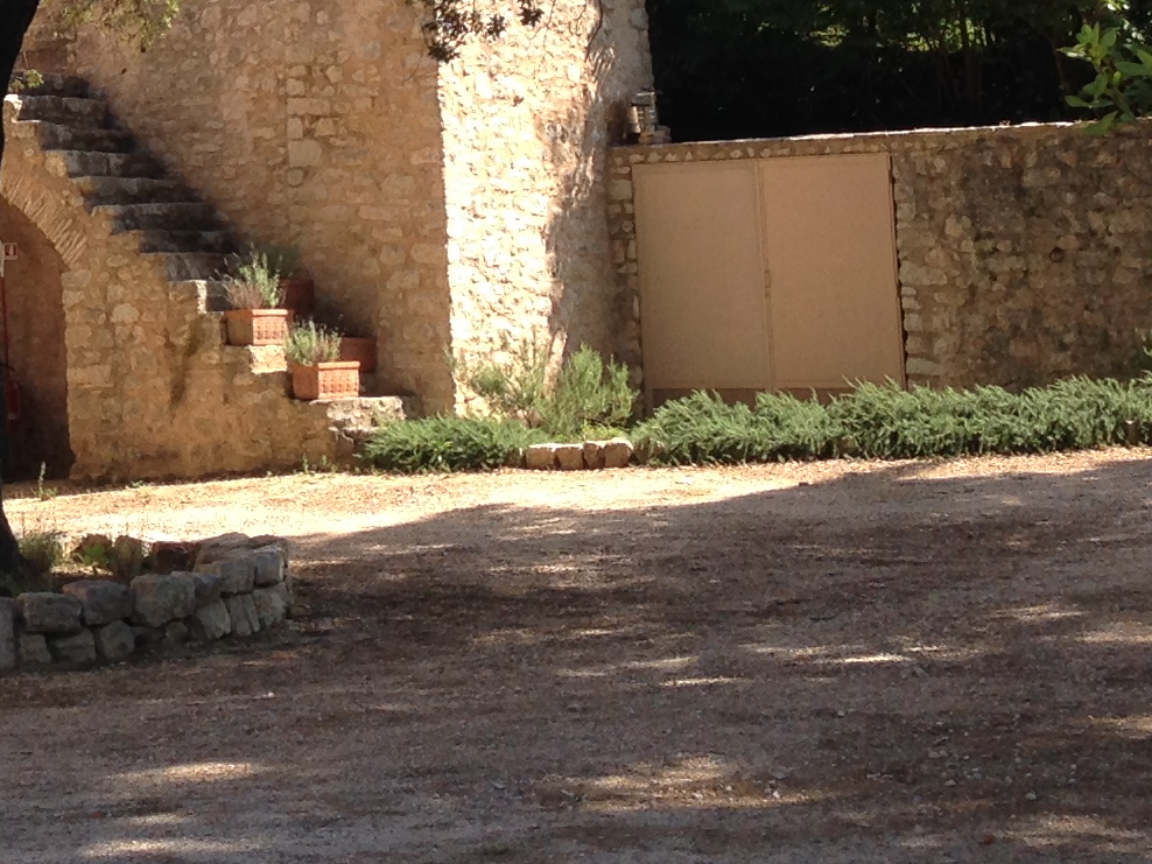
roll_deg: +0.9
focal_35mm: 109
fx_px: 3627
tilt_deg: +8.8
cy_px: -138
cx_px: -285
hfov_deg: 17.1
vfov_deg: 13.3
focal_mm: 4.12
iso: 50
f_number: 2.4
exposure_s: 1/497
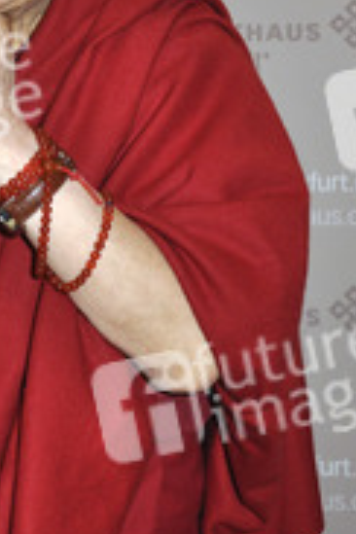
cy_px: 248
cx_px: -22
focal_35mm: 131
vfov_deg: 15.6
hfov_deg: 10.4
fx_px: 1943
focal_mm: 40
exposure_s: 1/125
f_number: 5.6
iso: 640
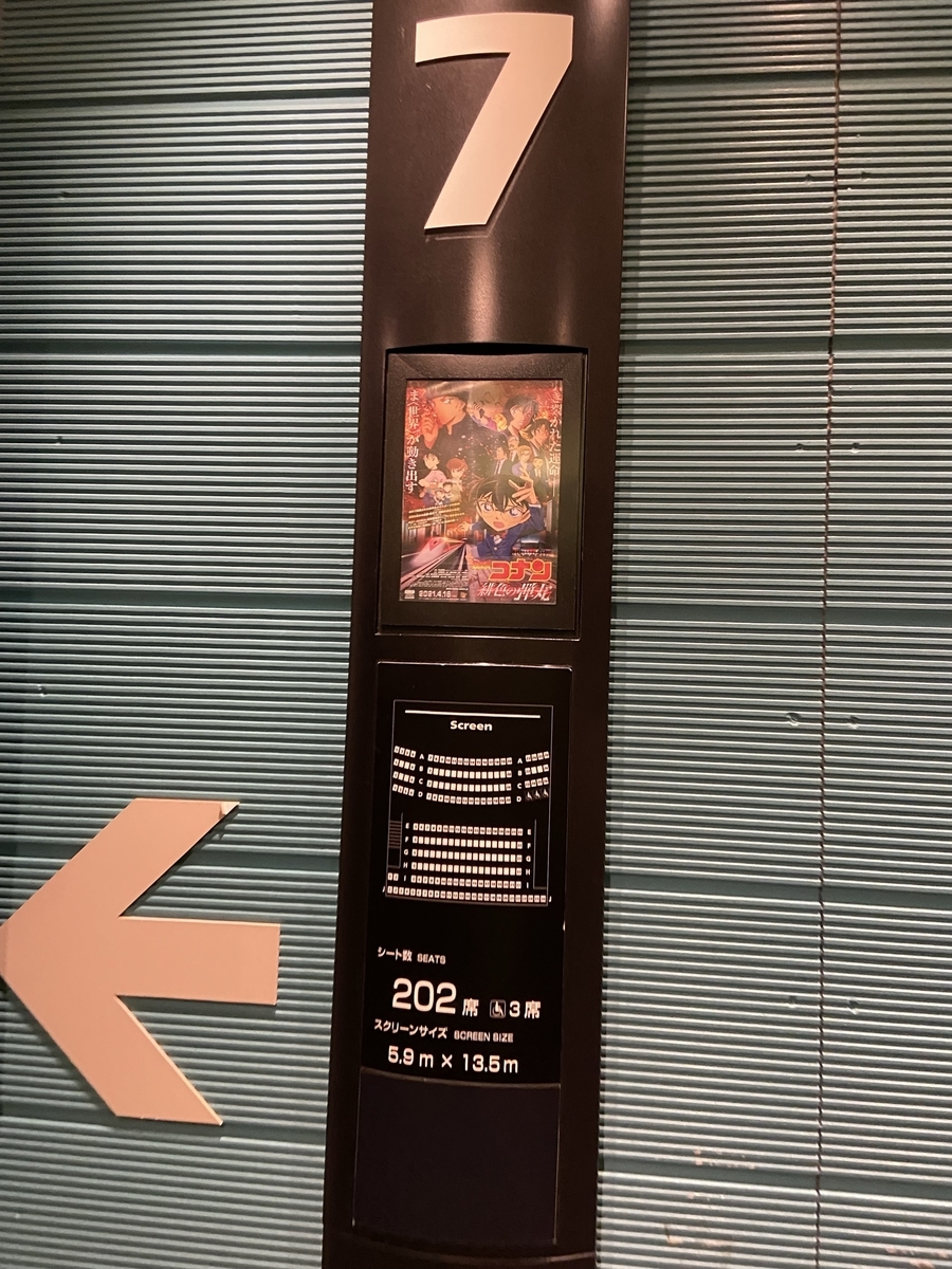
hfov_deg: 53.1
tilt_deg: -0.8
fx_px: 953
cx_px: 476
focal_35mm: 26
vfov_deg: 67.3
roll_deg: +0.1
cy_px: 634
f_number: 1.8
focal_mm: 4.25
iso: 400
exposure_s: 1/50
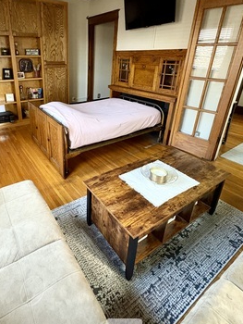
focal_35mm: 20
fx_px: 187
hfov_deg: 64.4
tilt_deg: -20.3
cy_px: 124
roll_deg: -0.7
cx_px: 82
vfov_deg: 80.4
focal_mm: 2.22
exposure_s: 1/60
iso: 800
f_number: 2.2
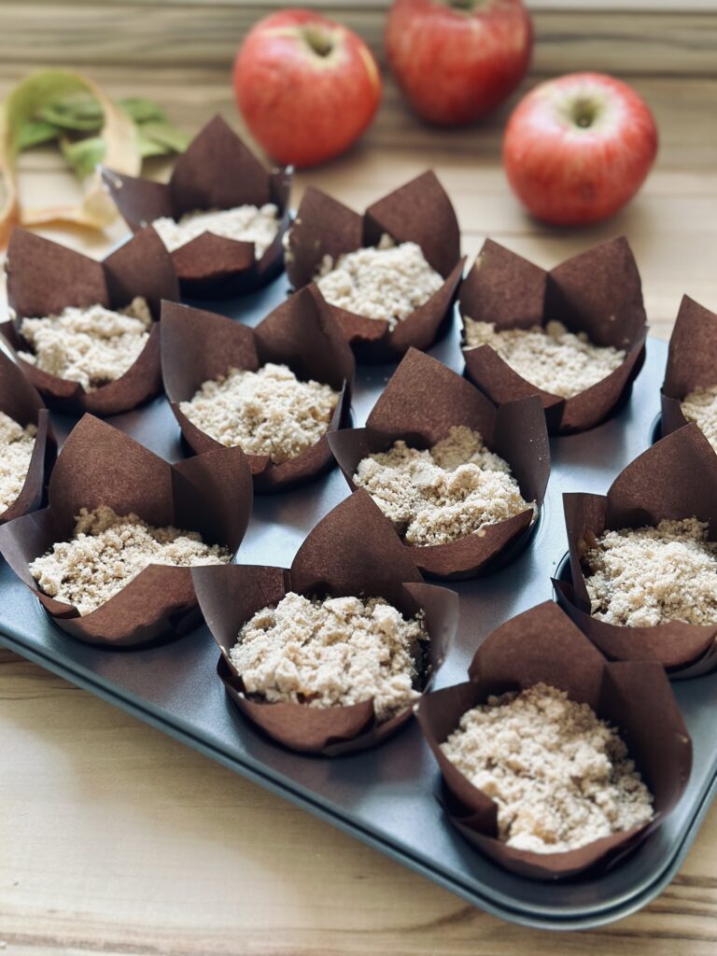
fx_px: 1326
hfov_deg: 30.3
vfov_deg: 39.7
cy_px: 478
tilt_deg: -47.2
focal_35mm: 48
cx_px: 358
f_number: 1.78
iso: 125
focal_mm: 6.86
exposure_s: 1/60
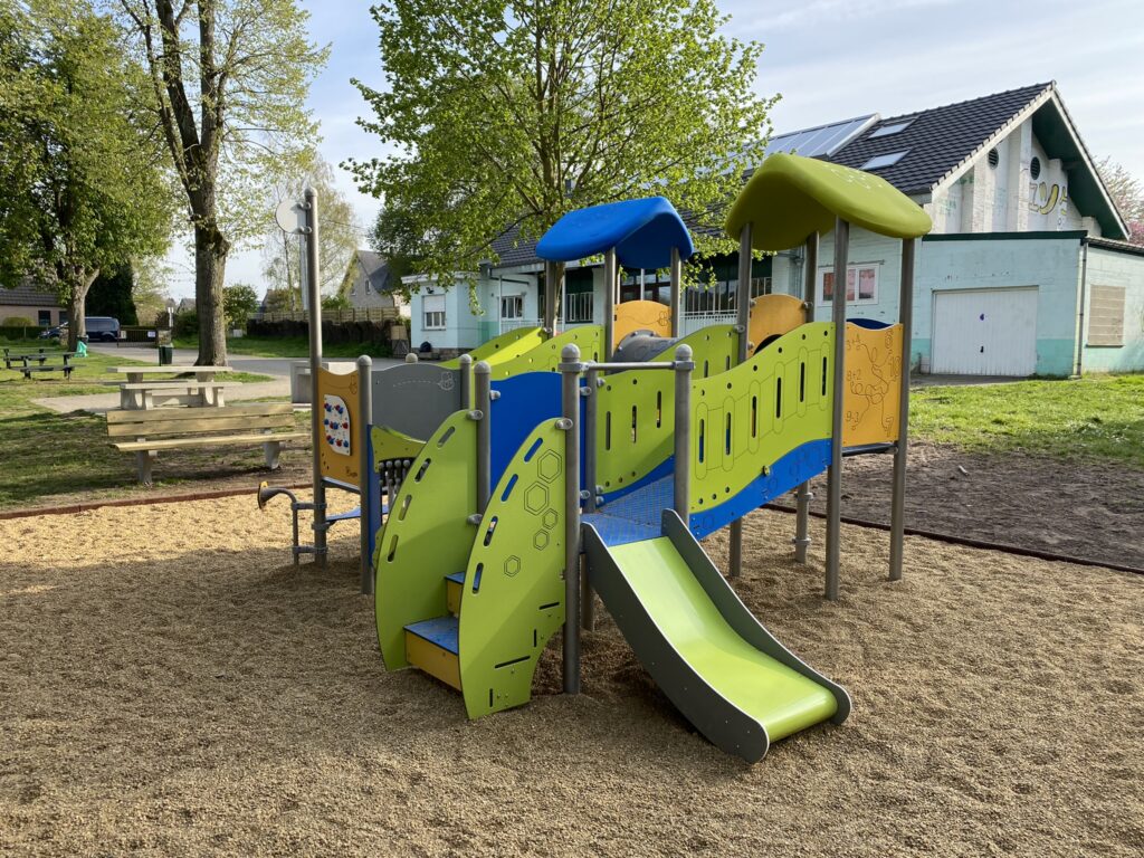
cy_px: 429
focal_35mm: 26
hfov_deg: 67.3
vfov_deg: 53.1
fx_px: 859
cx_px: 572
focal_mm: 4.25
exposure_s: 1/858
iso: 32
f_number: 1.8
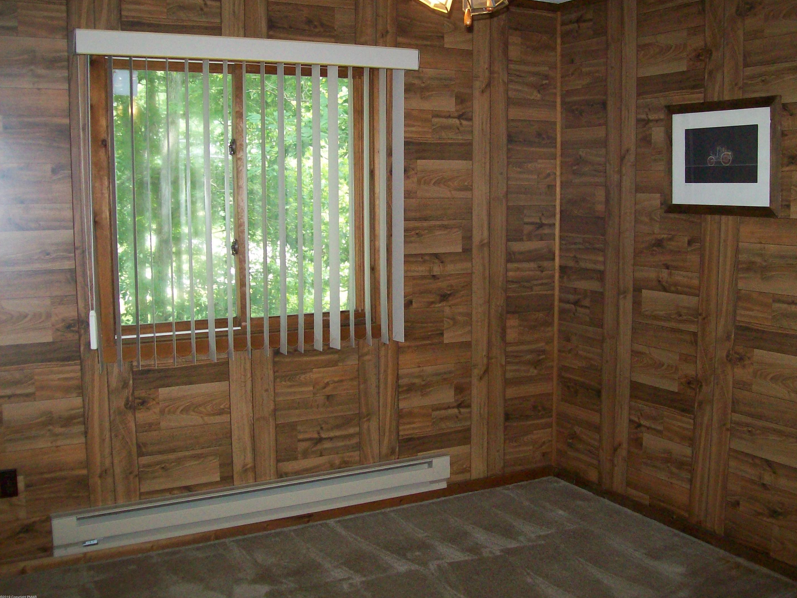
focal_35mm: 38
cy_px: 301
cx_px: 419
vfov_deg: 37.7
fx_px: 875
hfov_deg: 49.0
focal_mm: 6
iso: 200
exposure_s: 1/64
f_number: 2.7
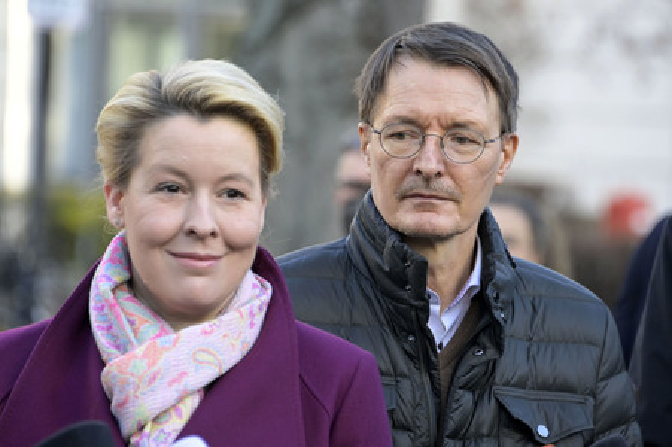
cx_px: 336
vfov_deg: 4.6
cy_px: 224
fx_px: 5596
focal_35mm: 300
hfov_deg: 6.9
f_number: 6.3
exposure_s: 1/640
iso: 4000
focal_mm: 300
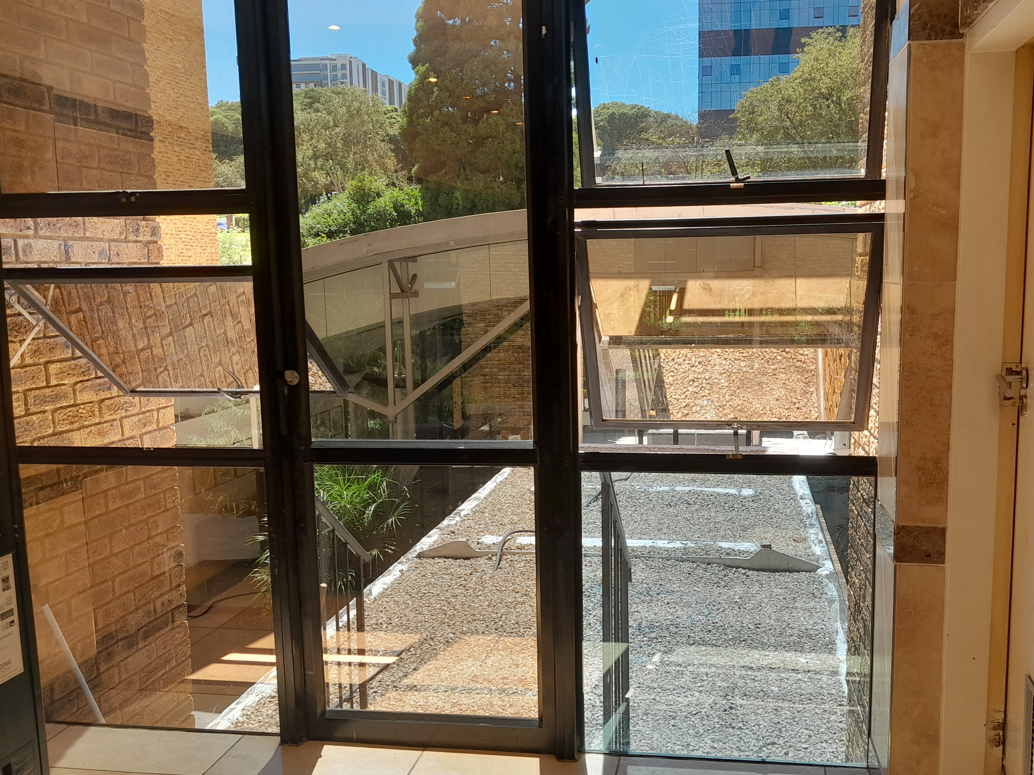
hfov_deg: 55.1
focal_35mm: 33
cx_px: 596
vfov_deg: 42.9
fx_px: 986
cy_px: 399
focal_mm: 4
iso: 40
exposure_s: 1/50
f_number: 1.8
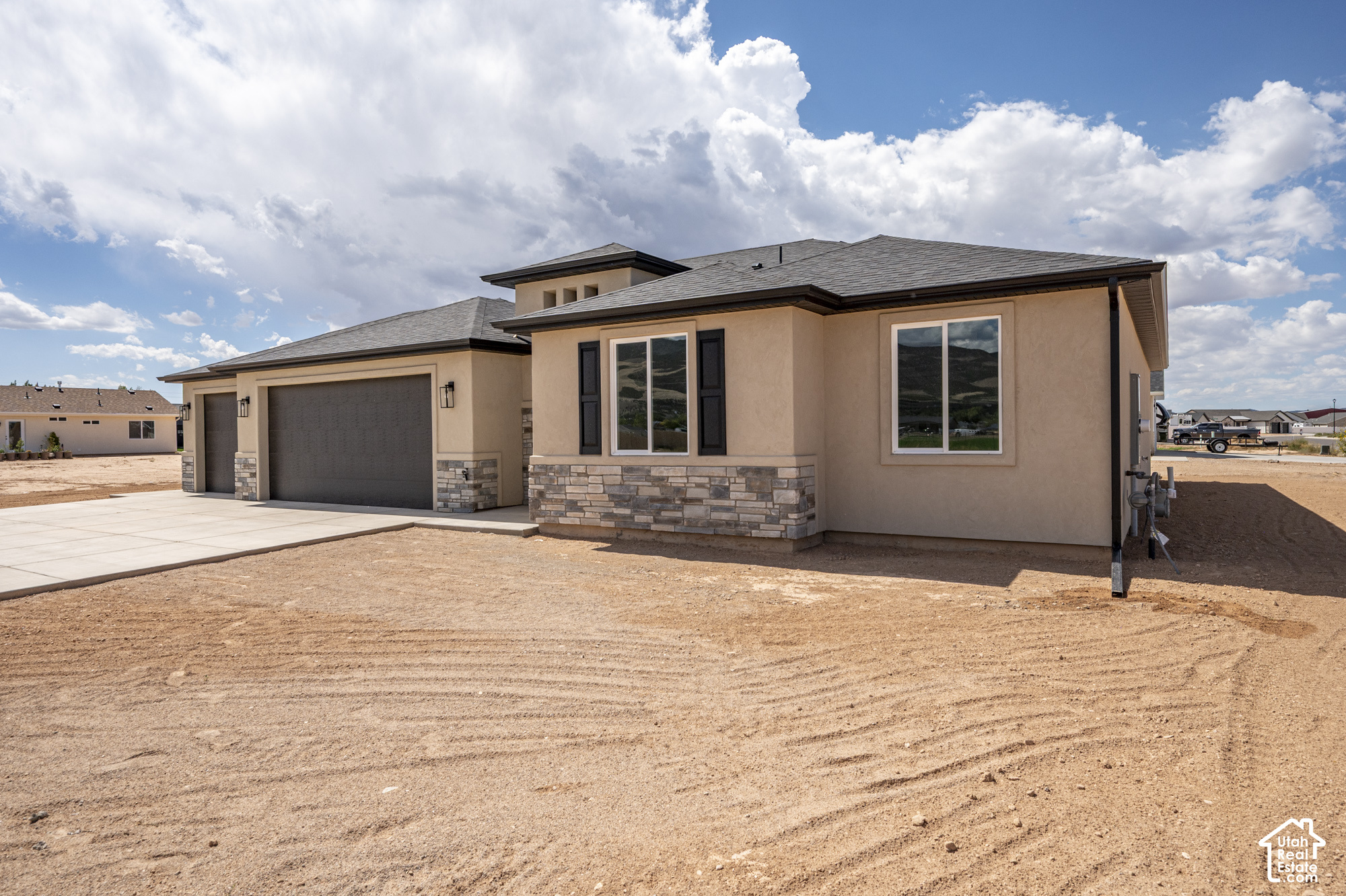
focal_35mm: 20
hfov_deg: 84.0
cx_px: 673
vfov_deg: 61.9
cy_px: 448
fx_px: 747
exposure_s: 1/1600
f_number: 9
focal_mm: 20
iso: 400
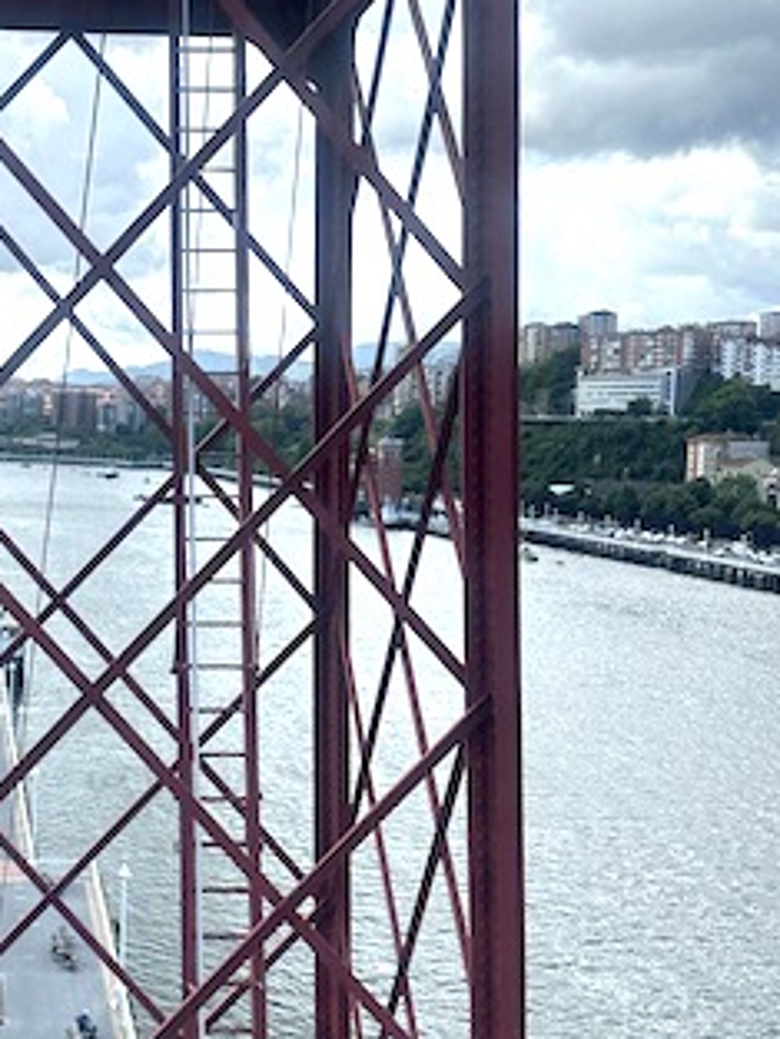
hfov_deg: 28.4
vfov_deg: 38.9
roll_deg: -1.1
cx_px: 63
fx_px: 1471
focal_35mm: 49
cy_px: 524
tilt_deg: -4.5
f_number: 1.78
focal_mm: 6.86
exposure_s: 1/4348
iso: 80
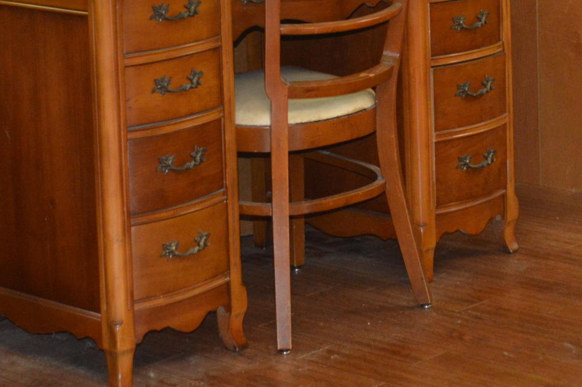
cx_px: 433
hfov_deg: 15.8
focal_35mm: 129
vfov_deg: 10.4
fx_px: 2083
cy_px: -67
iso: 800
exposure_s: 1/60
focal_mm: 28
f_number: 4.5
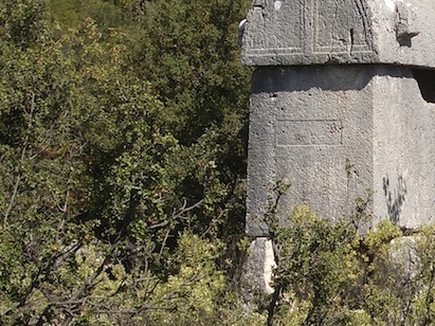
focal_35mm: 122
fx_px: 1533
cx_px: 433
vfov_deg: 12.1
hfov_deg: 15.9
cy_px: 112
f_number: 5
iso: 80
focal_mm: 8.2
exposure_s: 1/400
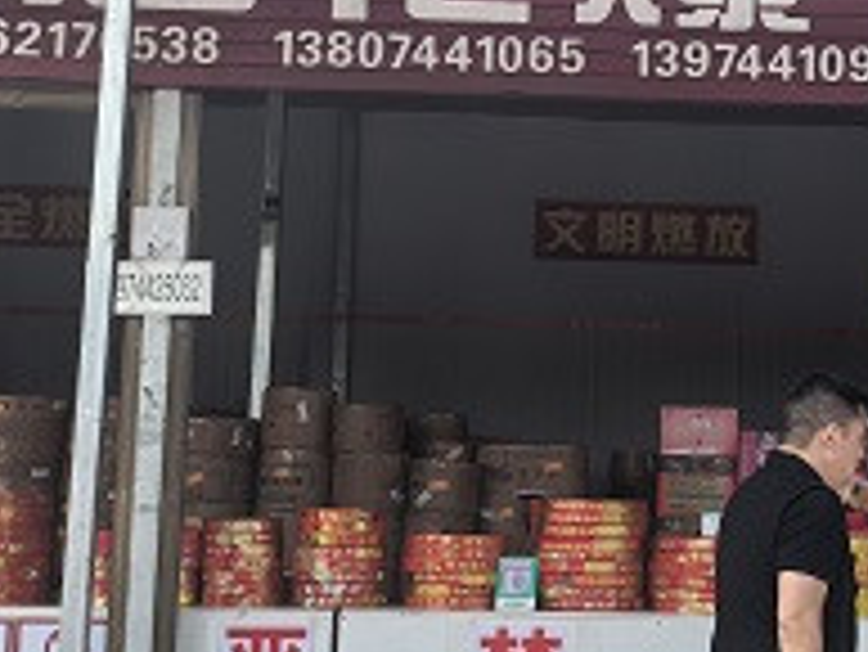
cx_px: 693
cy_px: 189
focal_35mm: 84
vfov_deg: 17.5
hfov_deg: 22.9
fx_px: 2108
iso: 50
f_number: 2
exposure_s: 1/1883
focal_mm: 6.35
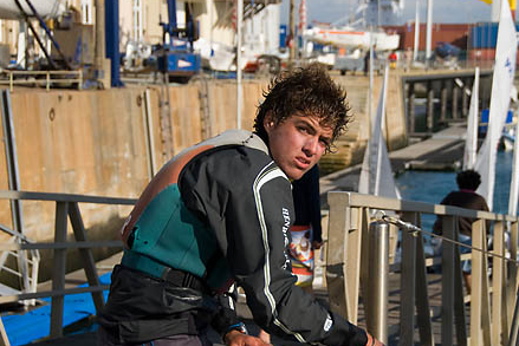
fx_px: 1428
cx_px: 323
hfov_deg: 20.6
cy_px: 204
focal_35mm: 99
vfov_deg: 13.8
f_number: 5.6
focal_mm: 50
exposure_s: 1/1250
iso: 200
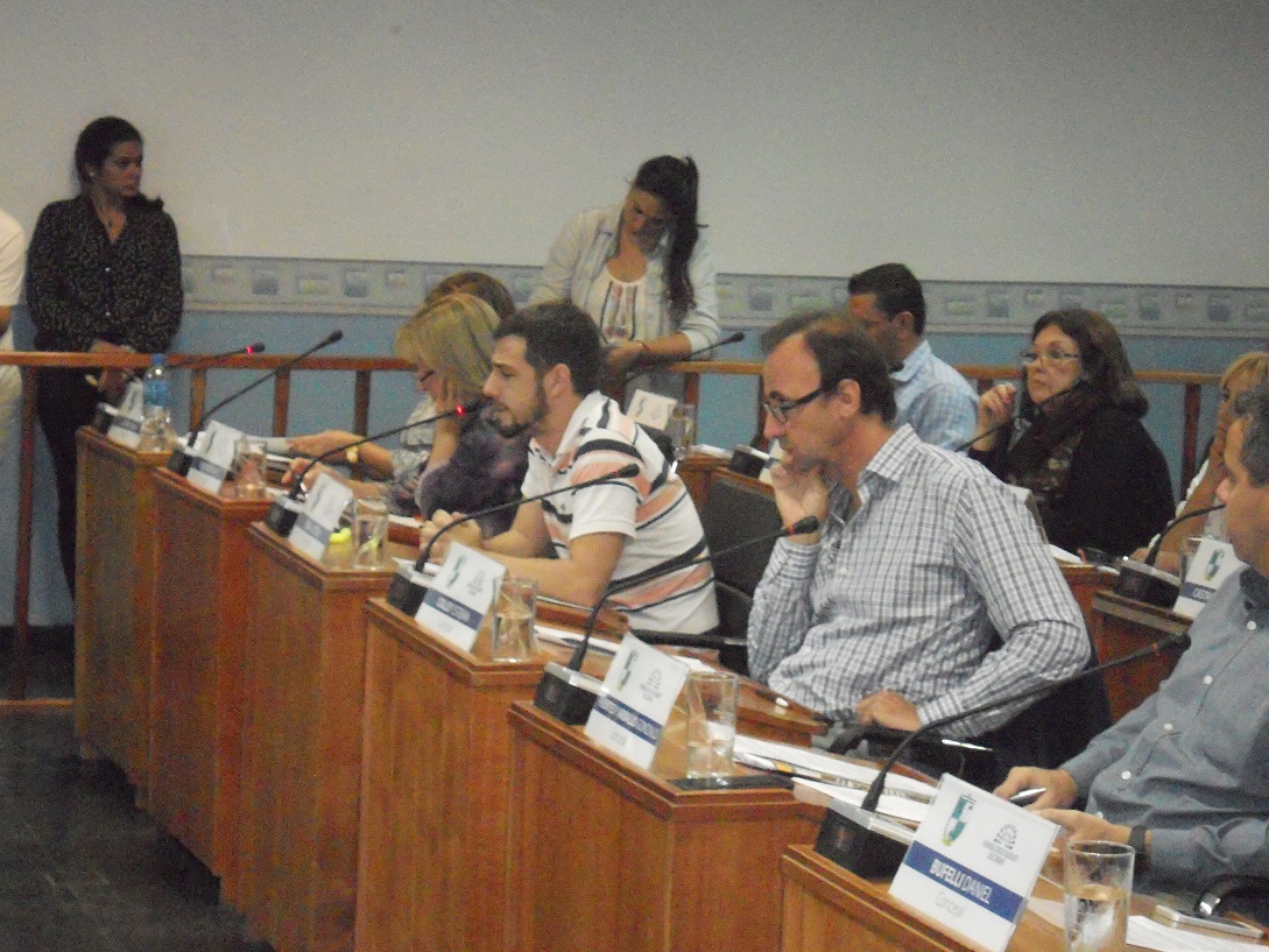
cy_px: 477
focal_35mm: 98
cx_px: 643
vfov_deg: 15.1
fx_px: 3593
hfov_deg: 20.0
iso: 1600
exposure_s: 1/60
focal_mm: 16.5
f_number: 5.4
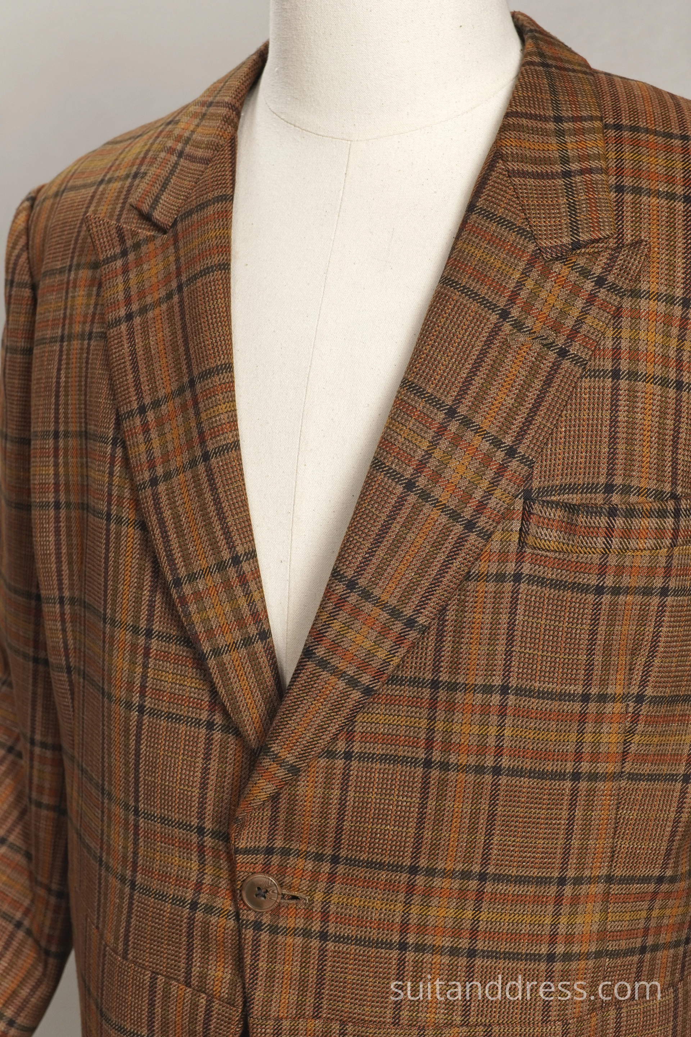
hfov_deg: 28.1
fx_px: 1382
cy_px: 518
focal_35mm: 48
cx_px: 346
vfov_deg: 41.1
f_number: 6.3
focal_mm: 32
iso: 400
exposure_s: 1/40
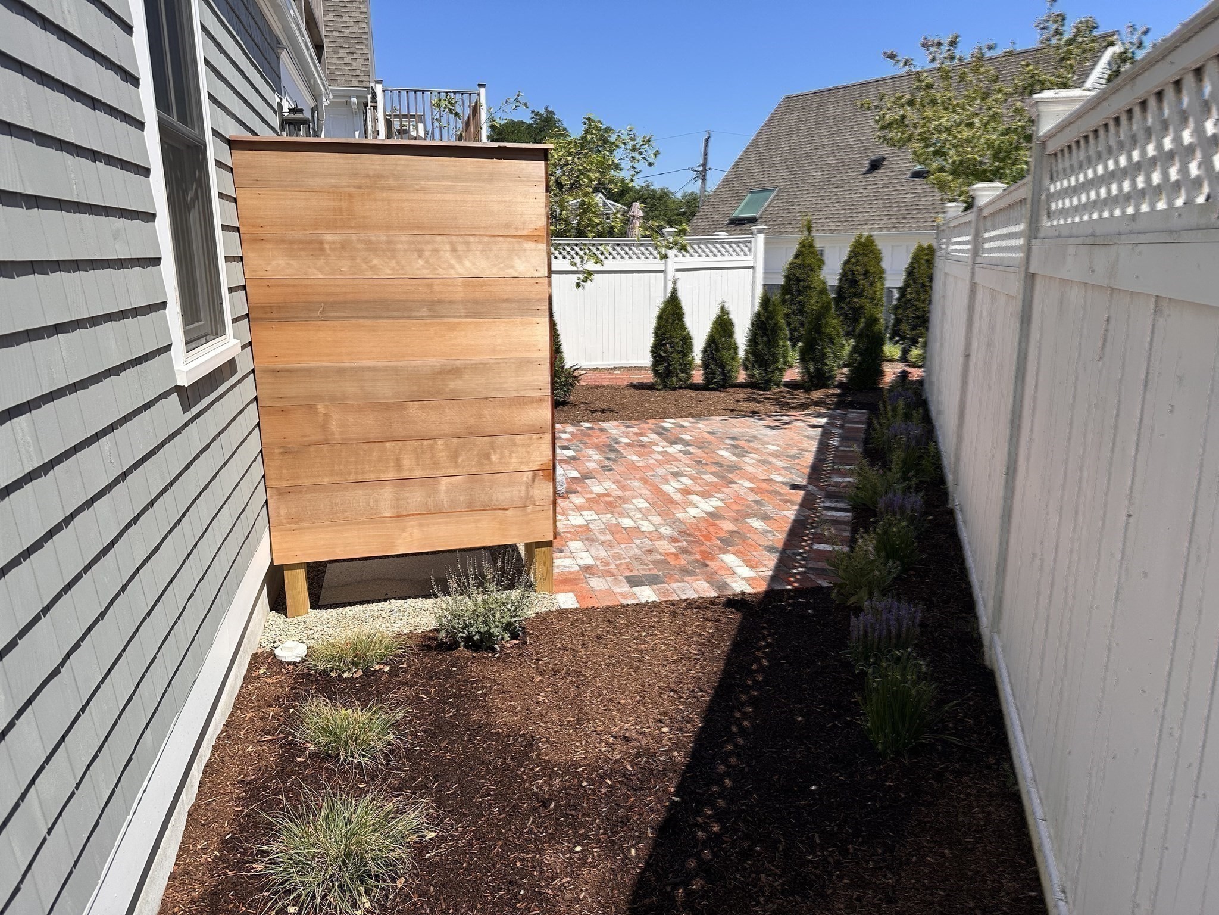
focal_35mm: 24
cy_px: 458
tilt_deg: -13.5
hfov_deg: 71.6
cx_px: 610
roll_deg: -0.1
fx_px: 845
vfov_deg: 56.8
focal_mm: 6.86
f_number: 1.78
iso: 80
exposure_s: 1/4762
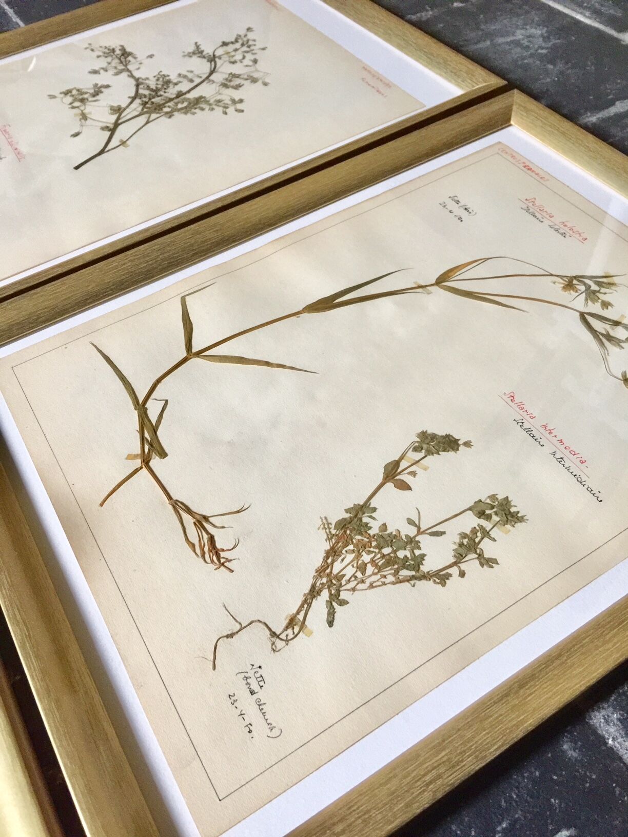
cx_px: 314
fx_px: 701
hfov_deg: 48.2
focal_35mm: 29
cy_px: 418
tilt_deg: -49.1
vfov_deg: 61.7
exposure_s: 1/17
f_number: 2.2
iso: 125
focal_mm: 4.15
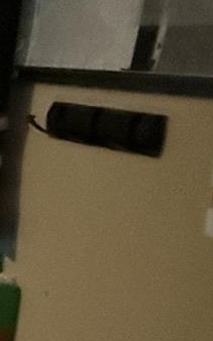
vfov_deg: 23.0
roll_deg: -0.9
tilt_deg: -6.1
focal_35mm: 90
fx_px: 837
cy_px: 122
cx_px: -816
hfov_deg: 6.6
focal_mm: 2.22
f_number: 2.2
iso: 1000
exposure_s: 1/60
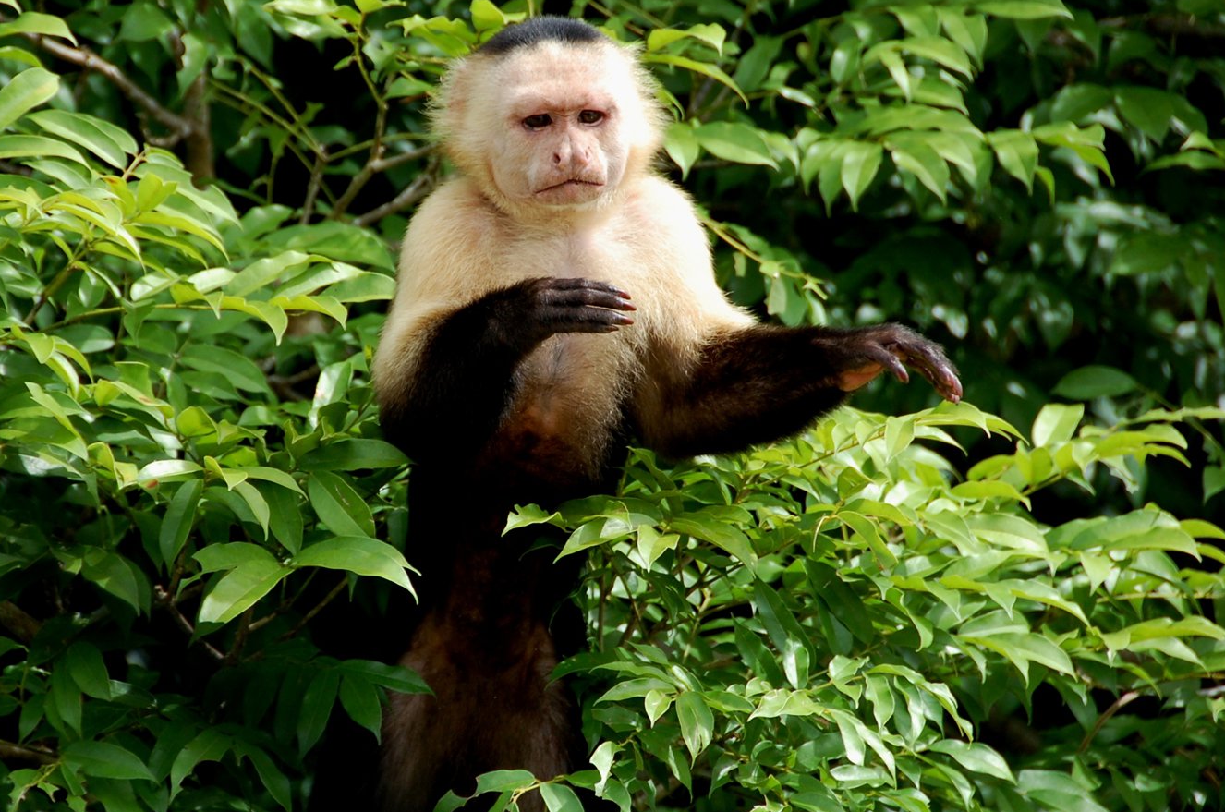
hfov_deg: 5.7
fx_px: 12296
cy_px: 399
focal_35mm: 362
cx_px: 510
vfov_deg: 3.8
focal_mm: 200
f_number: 5.6
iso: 400
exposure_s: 1/640
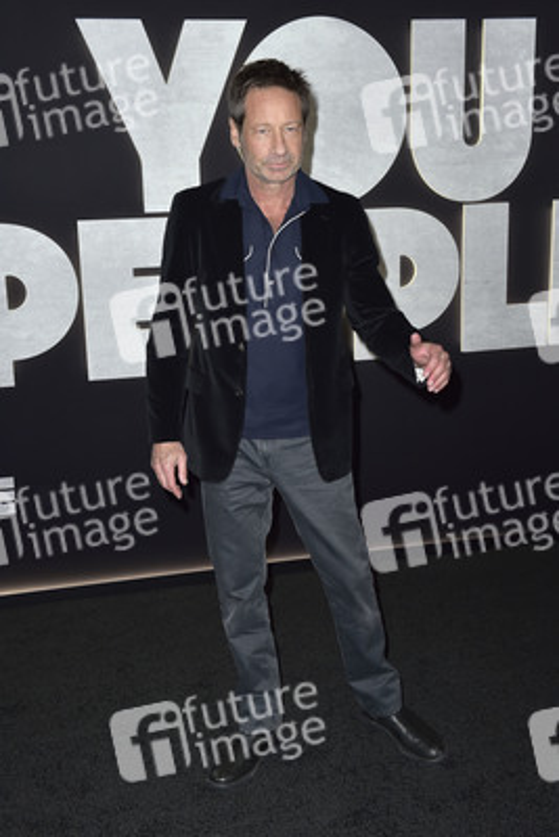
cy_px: 418
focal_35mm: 48
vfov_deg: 41.1
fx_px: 1117
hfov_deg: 28.1
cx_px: 280
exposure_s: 1/250
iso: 500
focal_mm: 48
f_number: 6.3
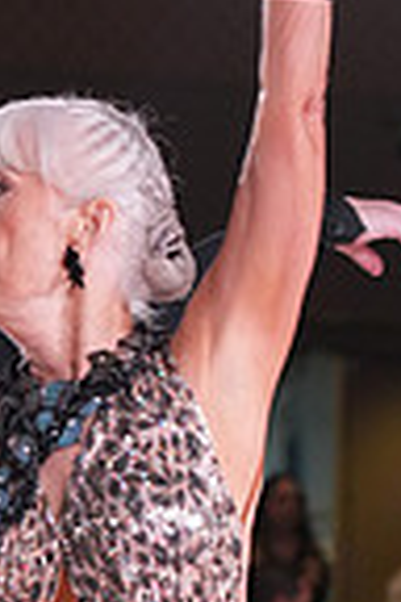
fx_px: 6198
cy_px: 832
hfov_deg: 3.7
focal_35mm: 371
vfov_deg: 5.5
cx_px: -2
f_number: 4
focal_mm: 92
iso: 2500
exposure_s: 1/500
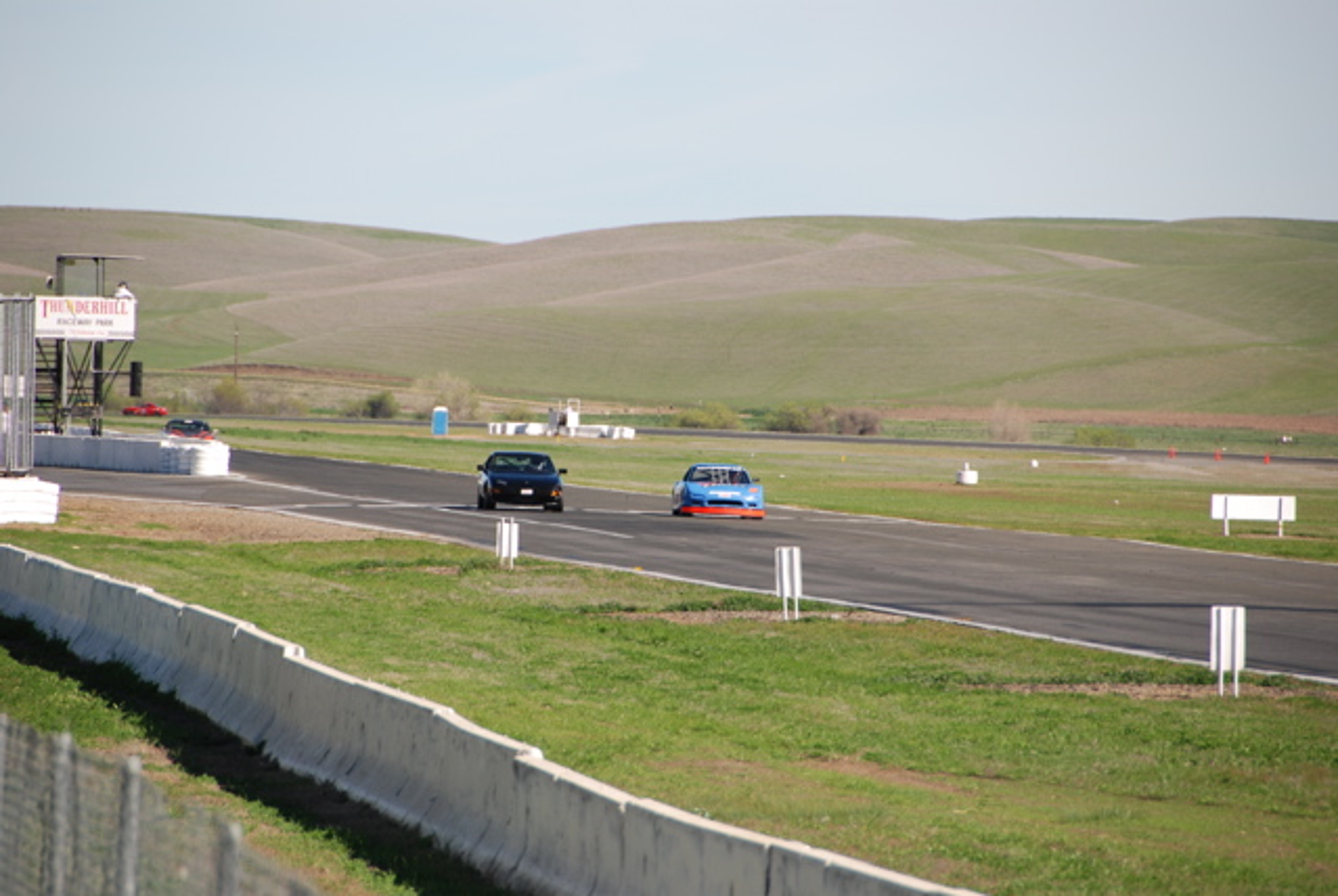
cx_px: 669
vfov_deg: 4.6
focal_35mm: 300
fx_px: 11165
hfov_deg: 6.9
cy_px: 448
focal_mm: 200
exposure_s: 1/800
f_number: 5.6
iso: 200
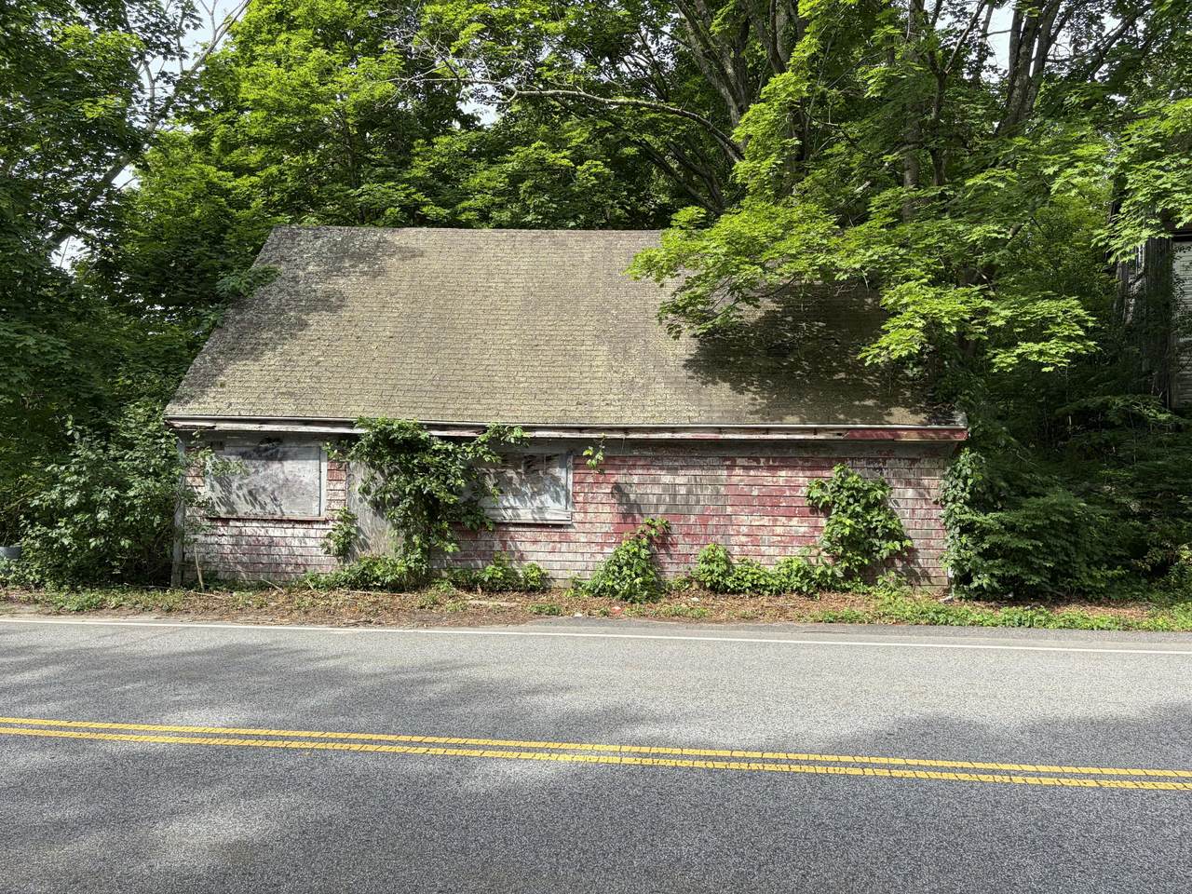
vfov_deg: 53.1
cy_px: 447
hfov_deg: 67.3
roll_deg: -1.9
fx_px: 895
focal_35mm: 26
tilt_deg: +1.0
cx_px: 596
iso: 50
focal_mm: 5.96
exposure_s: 1/1196
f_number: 1.6
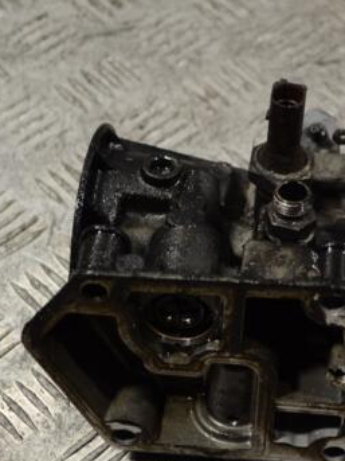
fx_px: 1343
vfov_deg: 19.5
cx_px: 341
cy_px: 223
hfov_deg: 14.4
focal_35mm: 101
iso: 140
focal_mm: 40
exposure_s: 1/30
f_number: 5.3
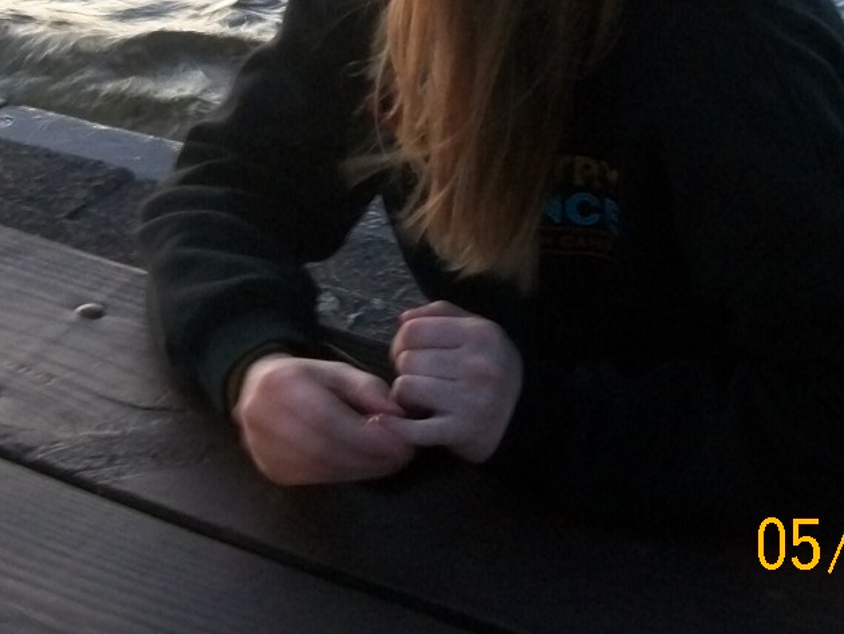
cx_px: 331
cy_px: 38
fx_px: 1585
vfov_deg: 22.0
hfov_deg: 29.7
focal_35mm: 65
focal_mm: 5.7
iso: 200
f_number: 2.9
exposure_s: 1/10
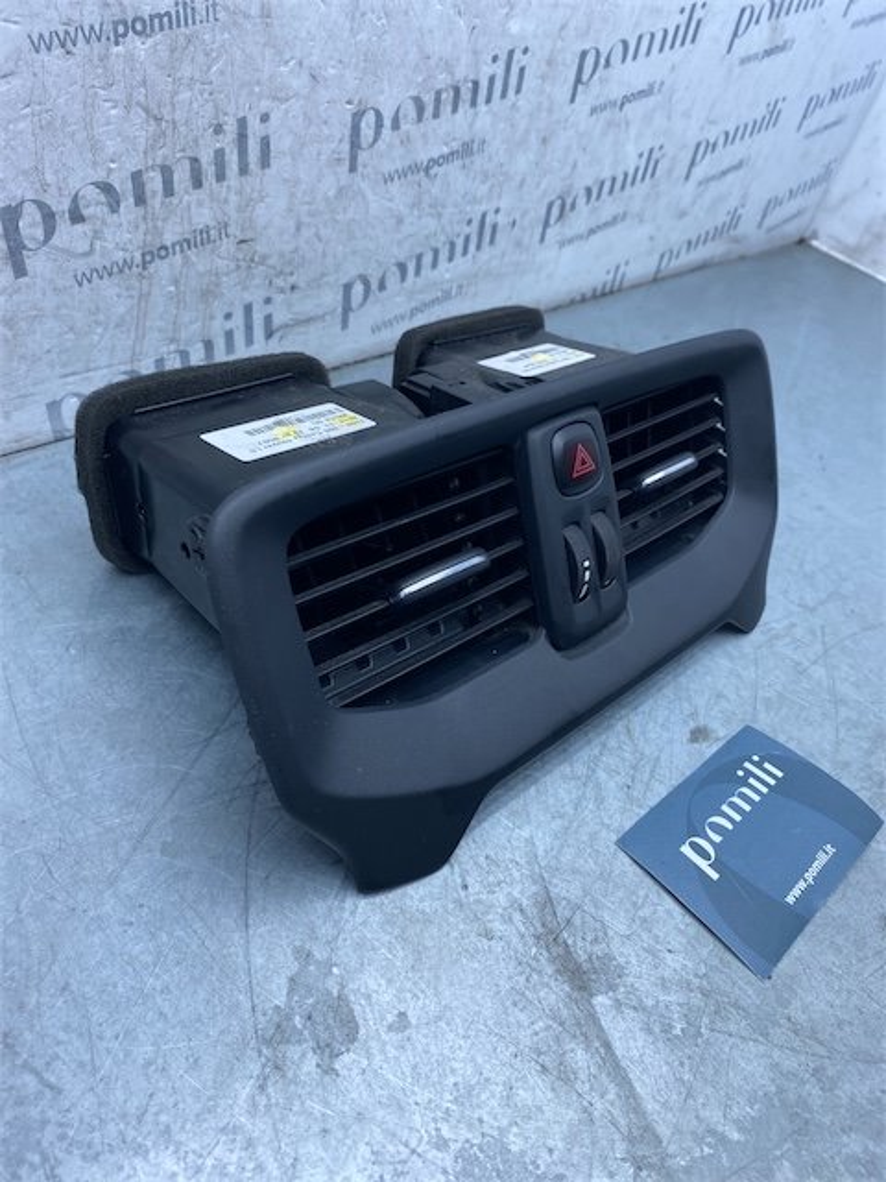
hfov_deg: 53.1
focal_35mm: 26
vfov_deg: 67.3
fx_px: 887
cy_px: 591
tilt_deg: -39.2
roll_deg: -19.6
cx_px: 443
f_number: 1.8
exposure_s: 1/497
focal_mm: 4.25
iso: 32
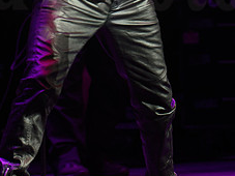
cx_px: 100
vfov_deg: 1.6
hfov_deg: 2.1
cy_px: -65
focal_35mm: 940
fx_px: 6378
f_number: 6.3
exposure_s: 1/20
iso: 320
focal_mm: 200
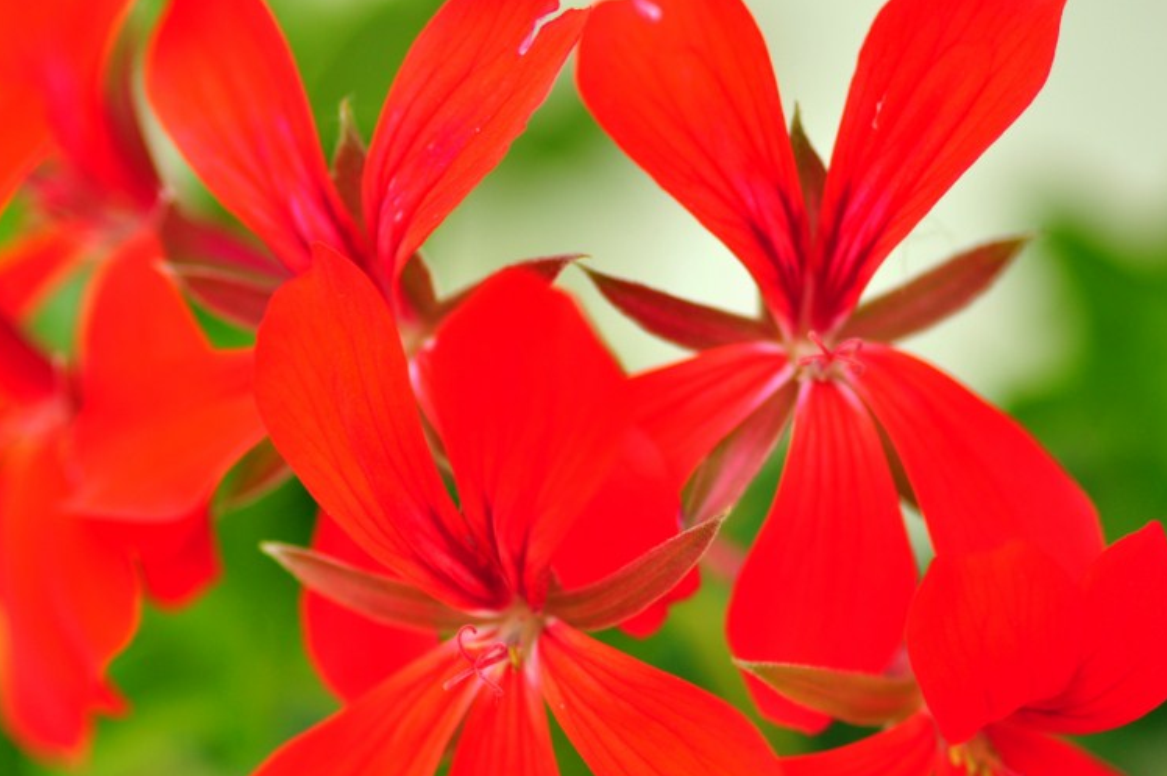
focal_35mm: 216
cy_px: 521
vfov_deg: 6.4
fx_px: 6984
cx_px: 403
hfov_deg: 9.5
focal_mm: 105
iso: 200
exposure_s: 1/500
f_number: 3.5
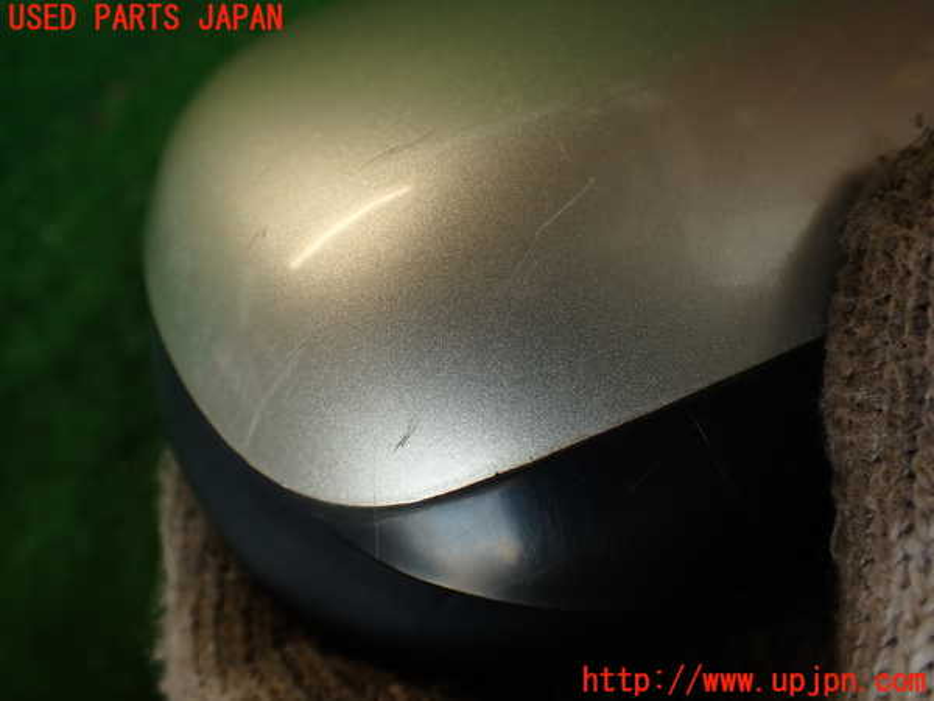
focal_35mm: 32
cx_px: 467
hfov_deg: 56.8
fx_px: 863
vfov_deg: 44.2
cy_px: 350
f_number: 2.4
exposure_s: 1/100
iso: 100
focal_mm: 5.79
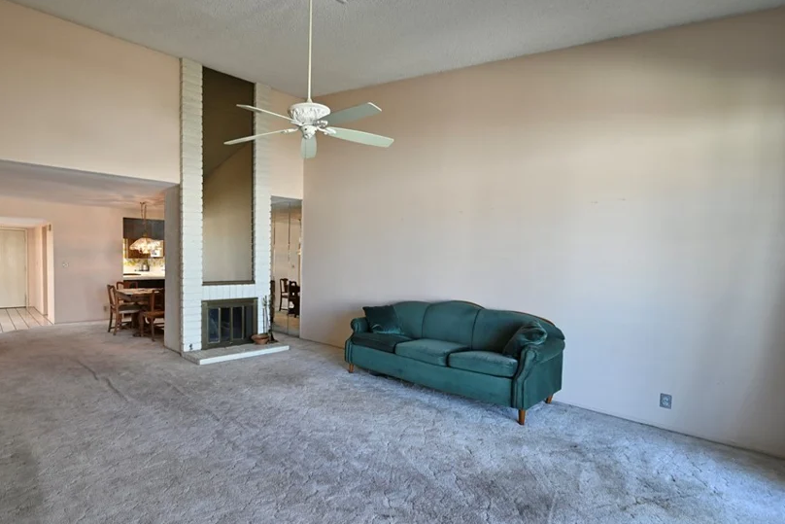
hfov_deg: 85.5
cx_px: 303
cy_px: 269
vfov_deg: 64.6
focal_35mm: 19
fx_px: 414
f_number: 5.6
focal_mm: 15
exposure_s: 1/60
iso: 800
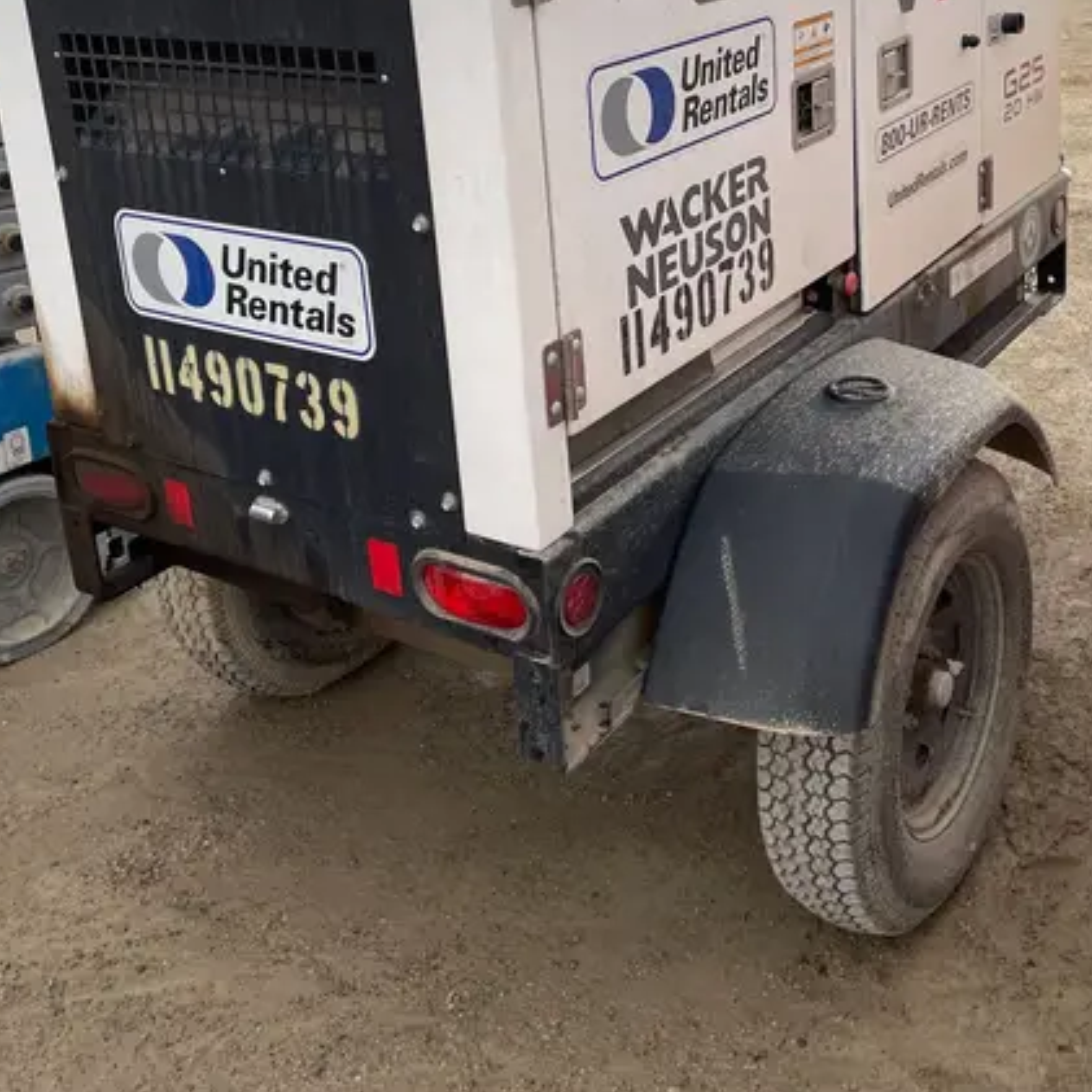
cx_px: 672
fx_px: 1428
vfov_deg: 40.1
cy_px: 209
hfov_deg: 41.6
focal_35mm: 40
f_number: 1.6
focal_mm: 4.2
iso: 32
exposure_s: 1/520
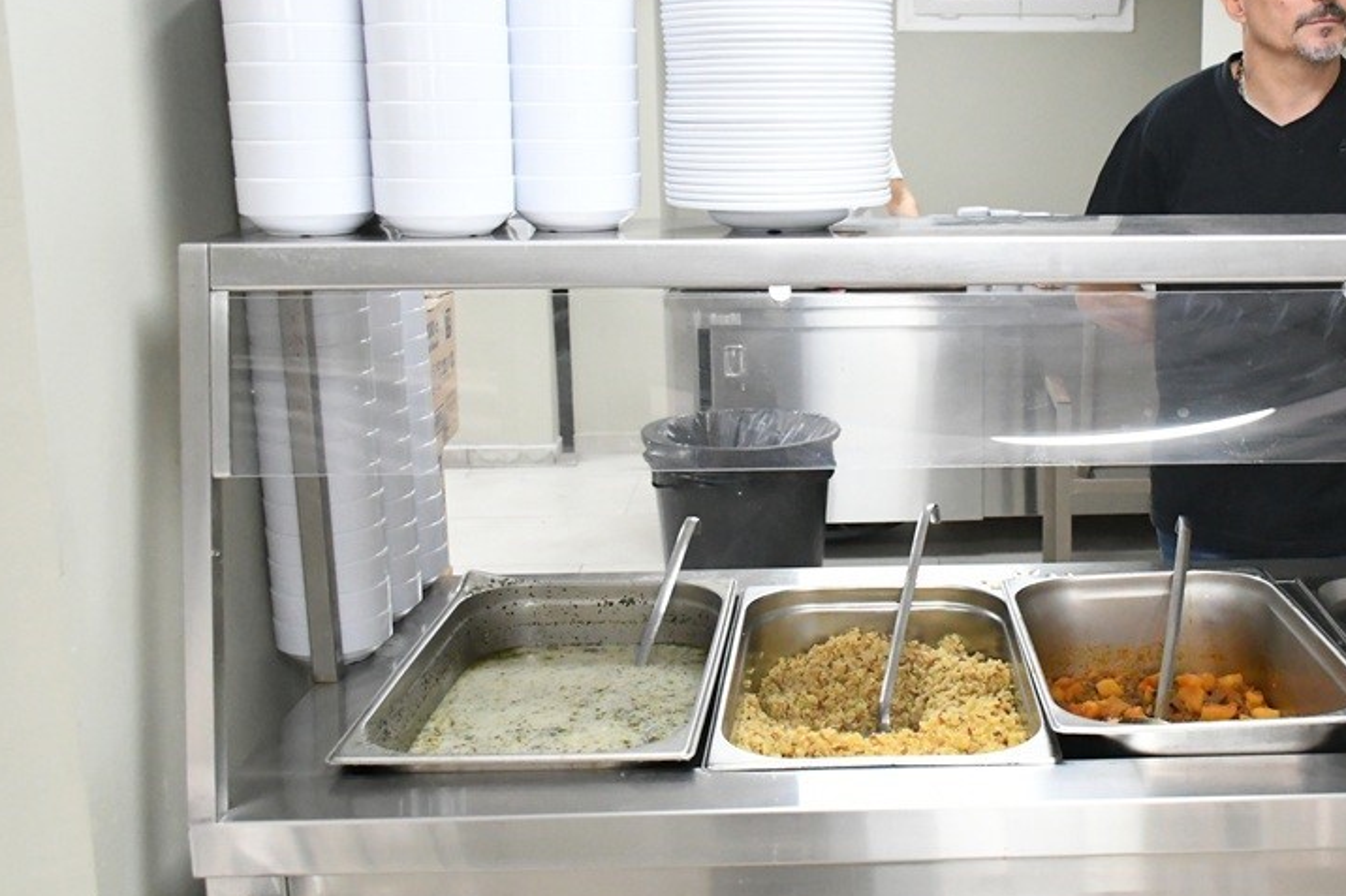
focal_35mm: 42
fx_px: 1570
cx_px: 952
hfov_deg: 45.3
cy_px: 400
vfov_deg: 31.9
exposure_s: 1/400
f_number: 4
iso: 7200
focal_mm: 18
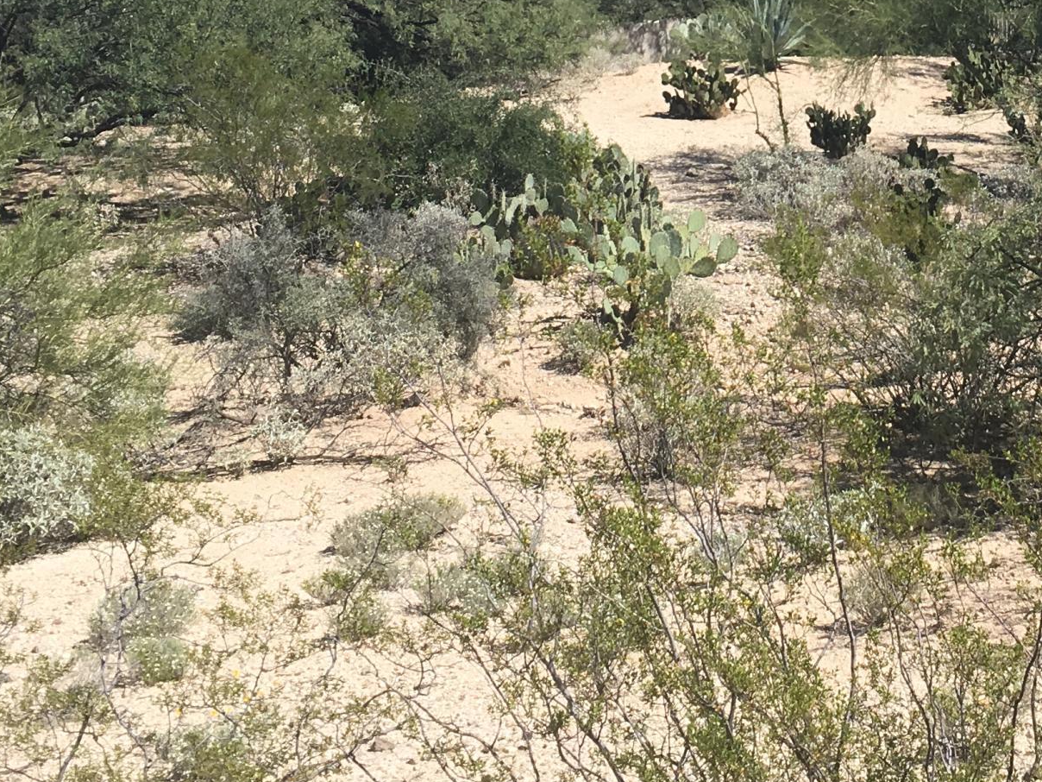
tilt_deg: +0.5
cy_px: -19
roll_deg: -0.7
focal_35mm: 72
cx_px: 847
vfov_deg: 19.8
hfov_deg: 26.5
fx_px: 2167
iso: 25
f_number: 2.2
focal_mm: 4.15
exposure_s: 1/1538
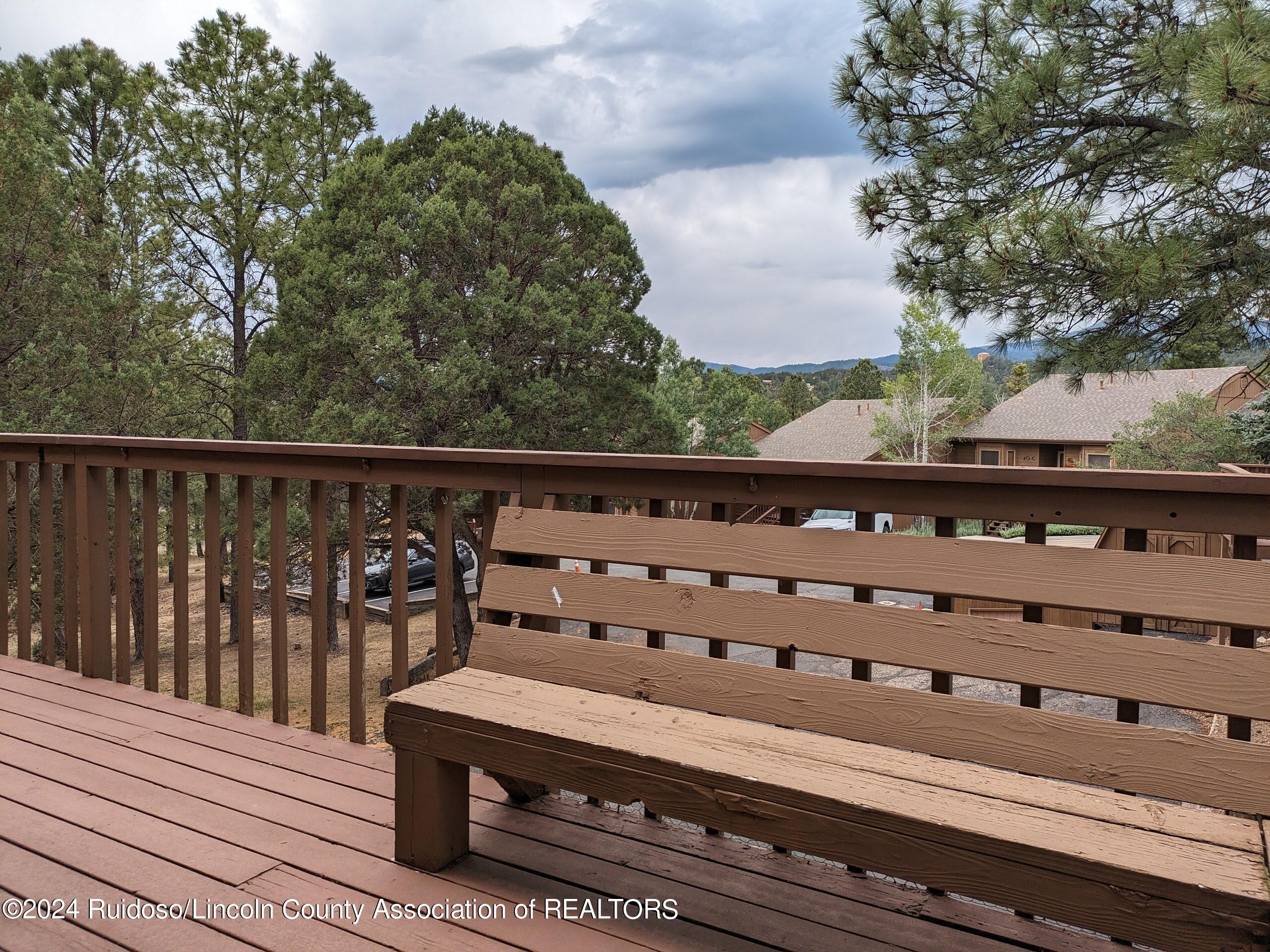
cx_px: 635
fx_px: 917
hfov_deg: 69.4
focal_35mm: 25
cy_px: 476
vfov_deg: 54.9
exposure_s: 1/2222
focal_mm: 5.43
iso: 41
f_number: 1.89
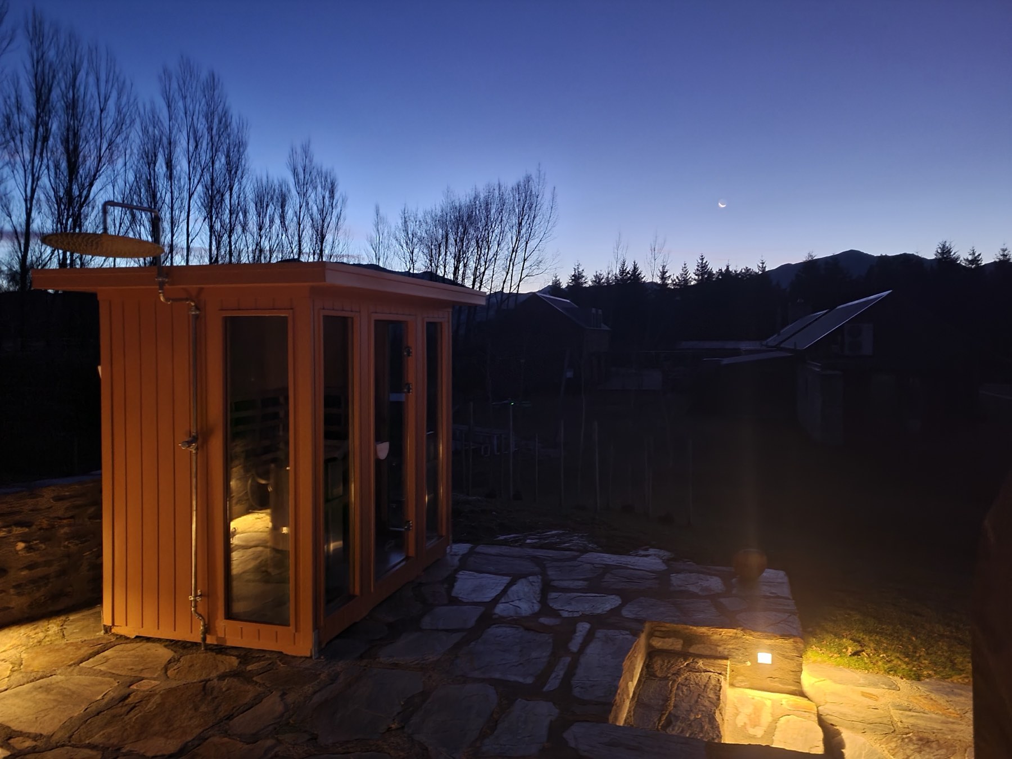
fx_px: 760
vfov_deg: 53.1
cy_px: 380
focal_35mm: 26
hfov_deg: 67.3
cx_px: 506
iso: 800
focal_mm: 5.4
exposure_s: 1/6
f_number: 1.8
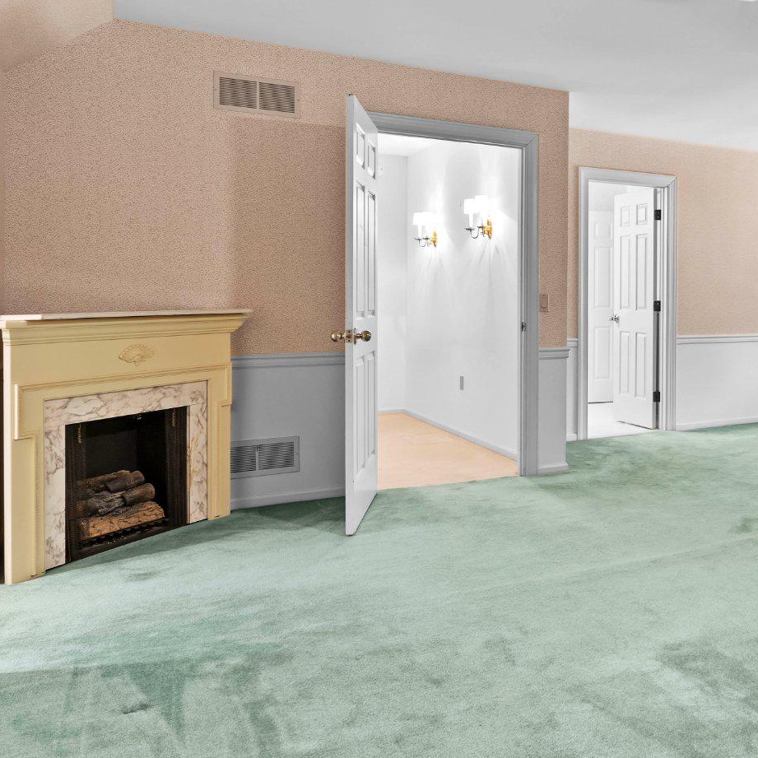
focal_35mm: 34
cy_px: 284
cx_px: 759
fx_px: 842
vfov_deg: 48.0
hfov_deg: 42.0
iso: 500
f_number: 8
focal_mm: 18
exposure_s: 1/2
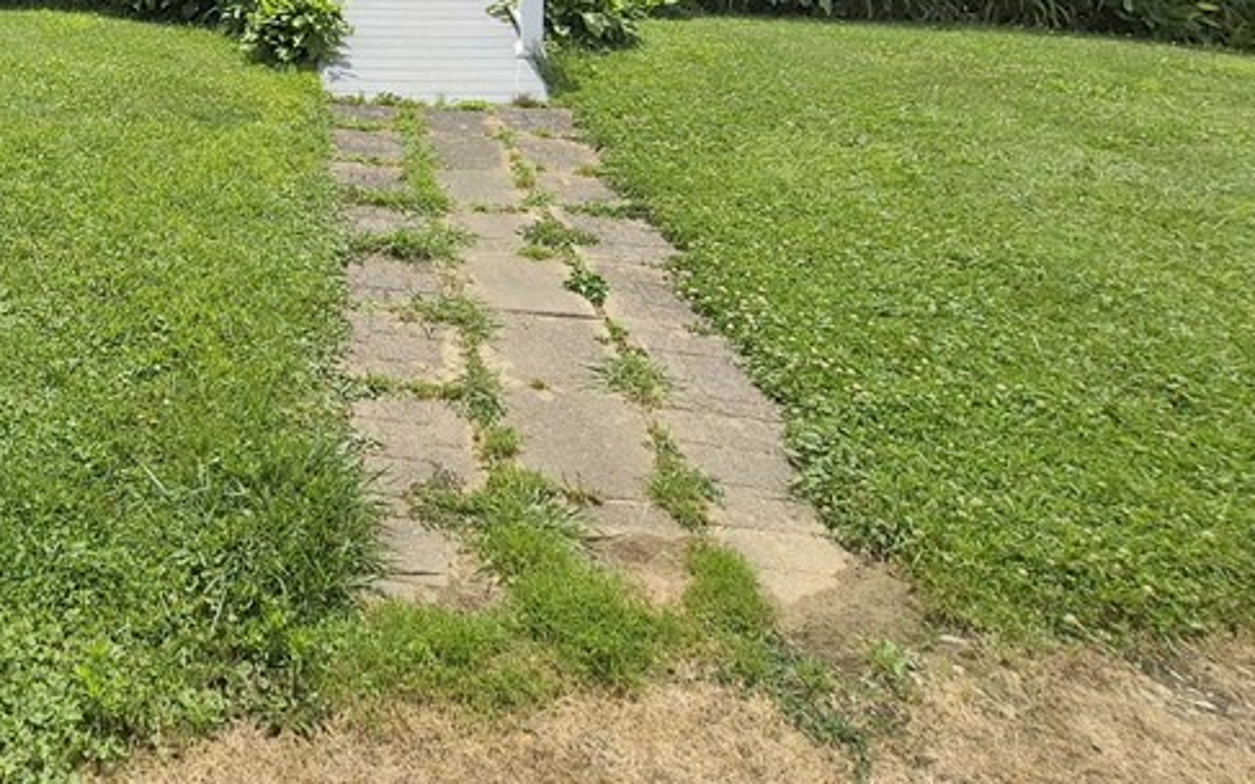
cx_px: 157
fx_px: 992
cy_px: 0
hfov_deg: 56.9
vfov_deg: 38.3
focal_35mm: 29
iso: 40
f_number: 2.2
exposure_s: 1/3440
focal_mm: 1.74
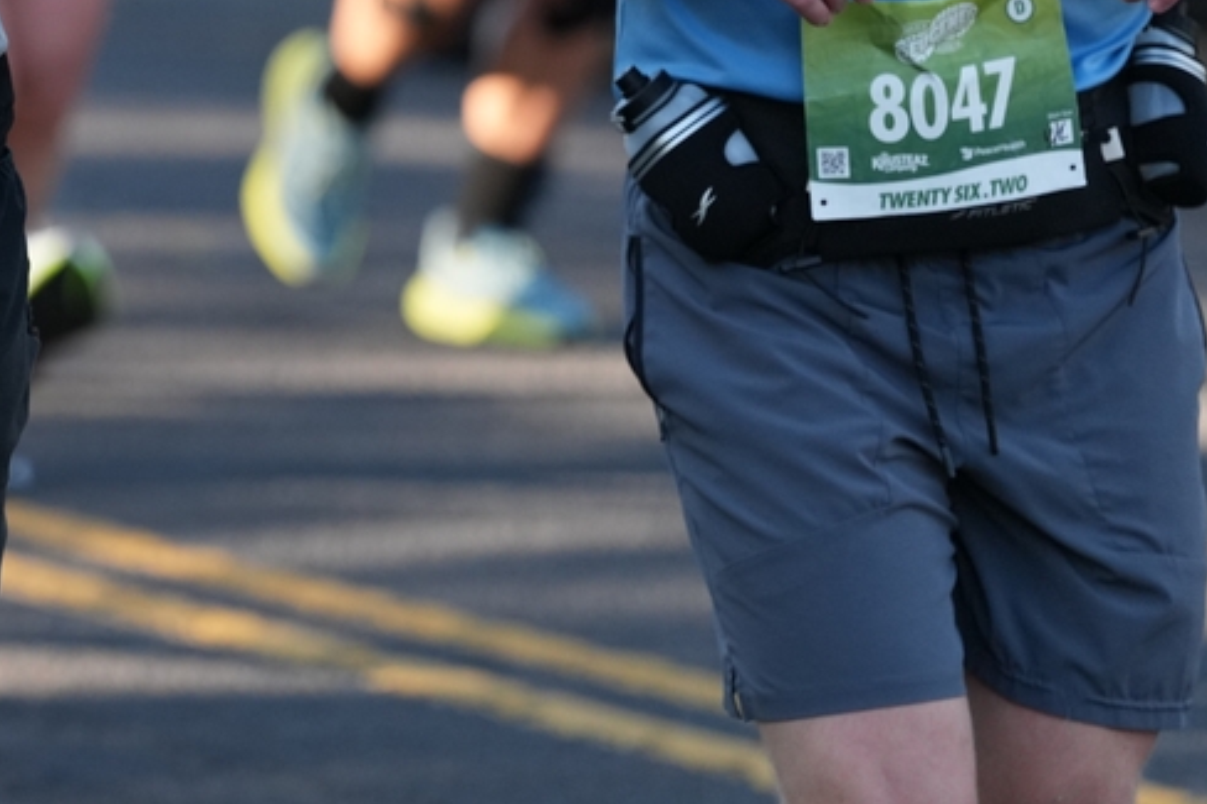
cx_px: -260
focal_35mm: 482
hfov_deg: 4.3
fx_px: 16154
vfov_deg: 2.8
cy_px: -105
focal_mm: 168
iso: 640
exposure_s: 1/2000
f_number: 2.8
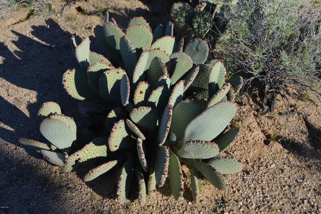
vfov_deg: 29.9
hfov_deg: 43.6
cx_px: 160
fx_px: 402
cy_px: 107
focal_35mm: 45
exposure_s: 1/250
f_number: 8
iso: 140
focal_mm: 30
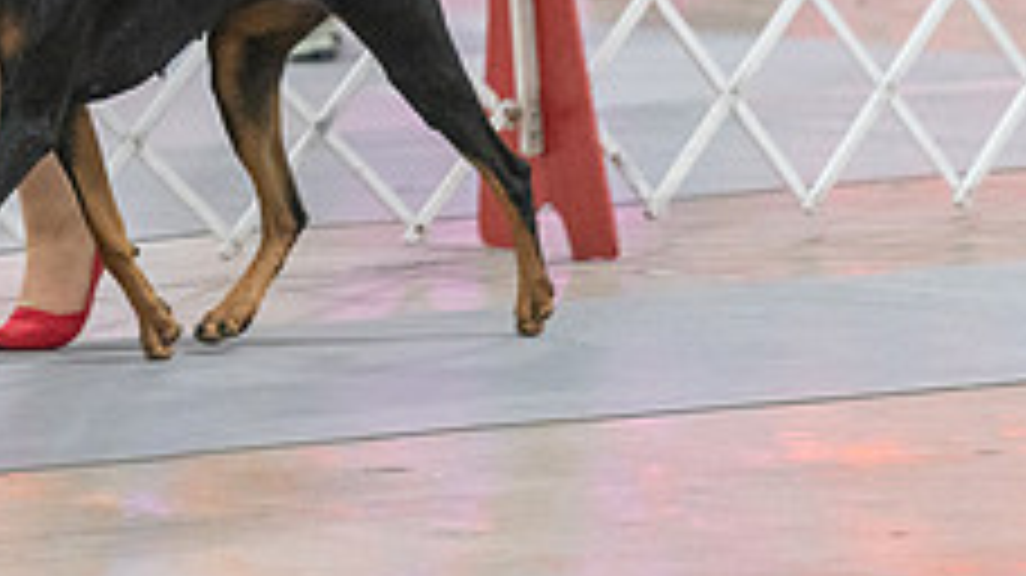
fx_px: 13324
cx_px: -198
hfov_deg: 4.4
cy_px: -223
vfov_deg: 2.5
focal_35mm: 490
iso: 6400
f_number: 2.8
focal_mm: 184
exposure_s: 1/320
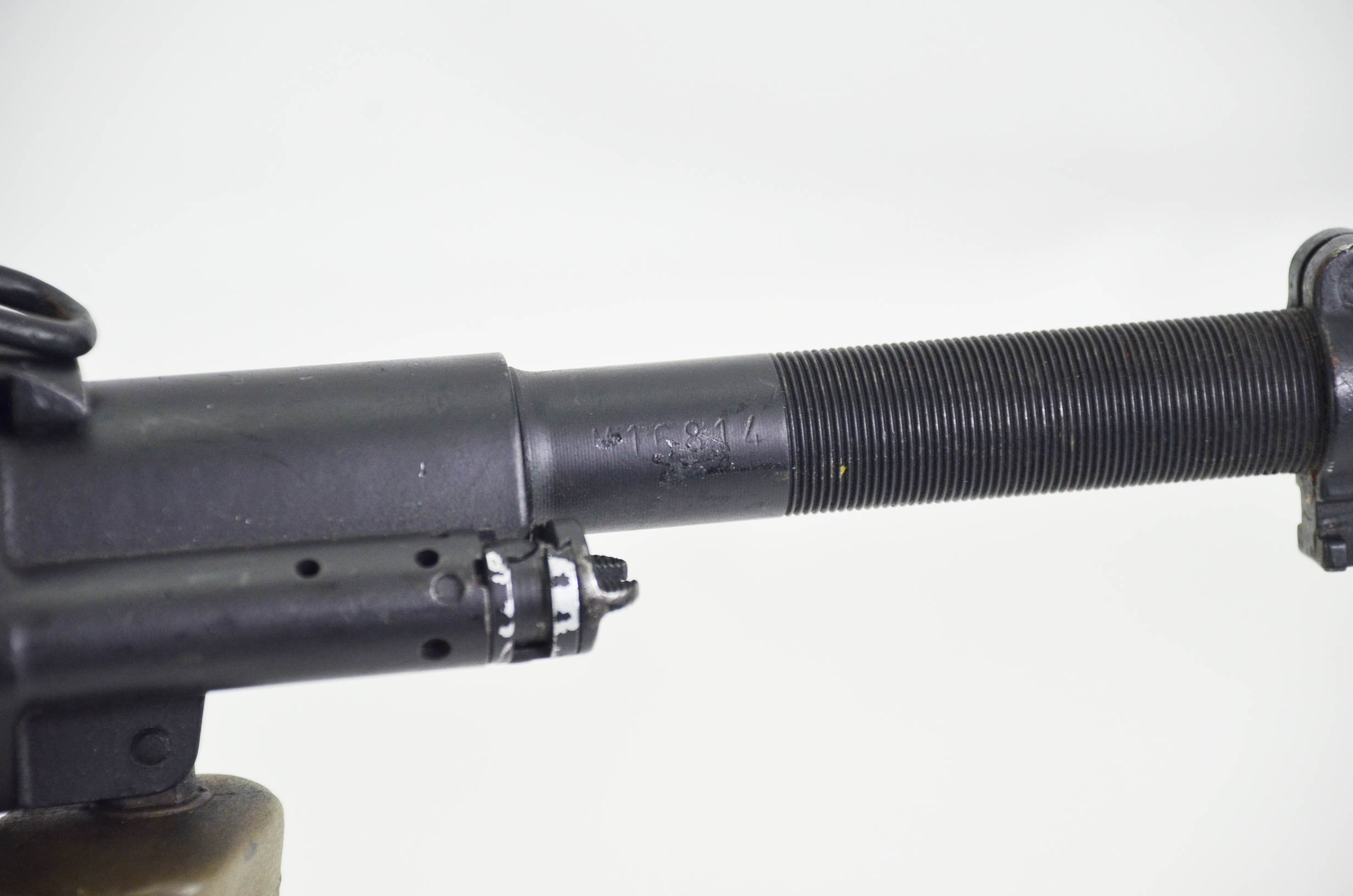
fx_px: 7595
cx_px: 676
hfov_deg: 10.2
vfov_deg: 6.8
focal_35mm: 202
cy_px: 448
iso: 800
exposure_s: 1/250
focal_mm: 135
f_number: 5.6
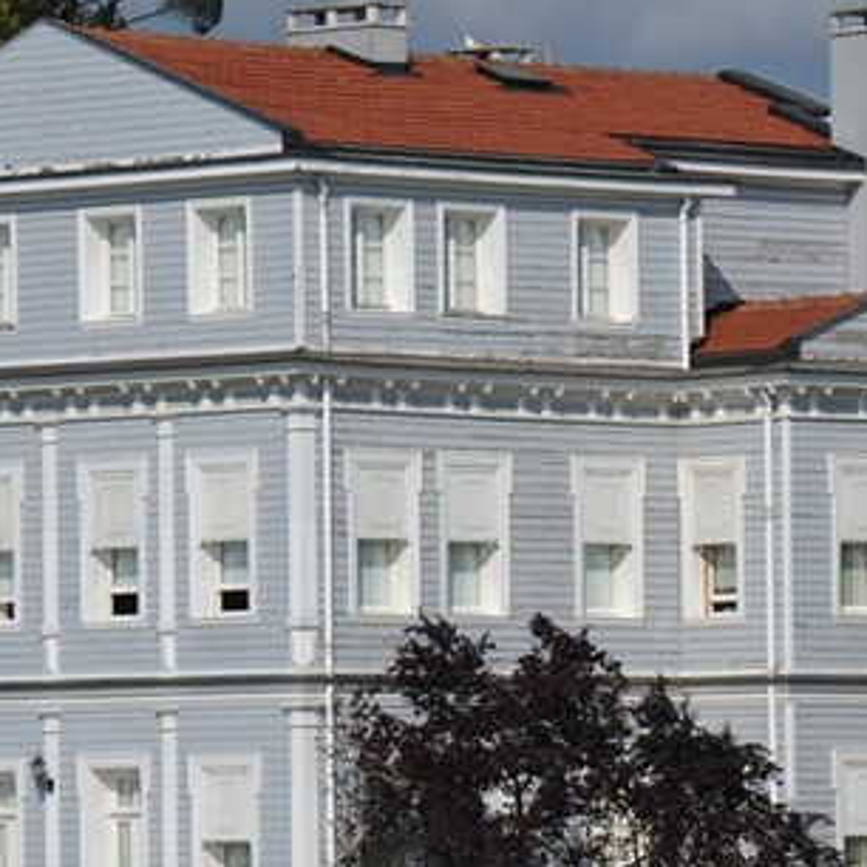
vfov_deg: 5.6
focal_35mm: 312
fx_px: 8841
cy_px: 653
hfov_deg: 5.6
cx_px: 493
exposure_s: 1/400
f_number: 10
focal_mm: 100
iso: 100
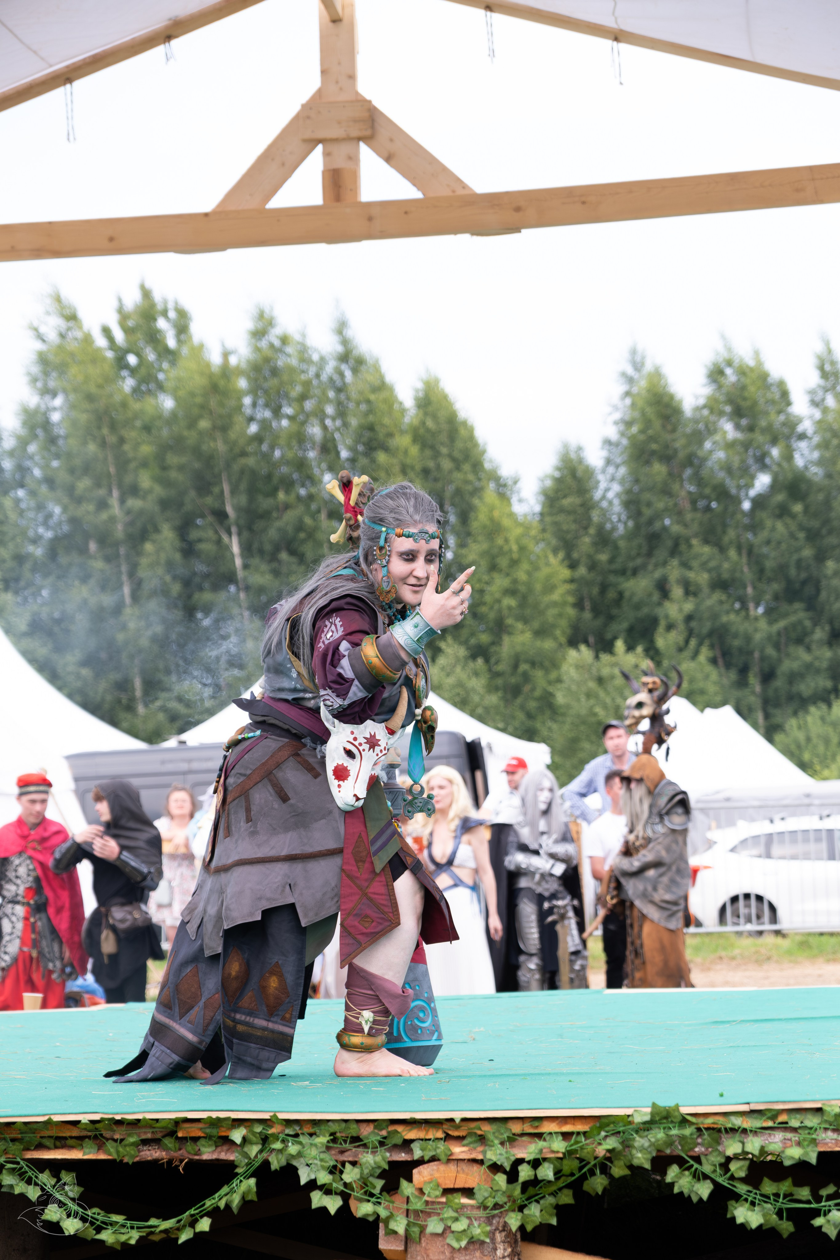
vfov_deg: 24.5
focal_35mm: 83
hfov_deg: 16.5
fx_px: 2905
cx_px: 420
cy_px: 630
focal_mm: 55
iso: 320
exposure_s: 1/800
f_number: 3.6
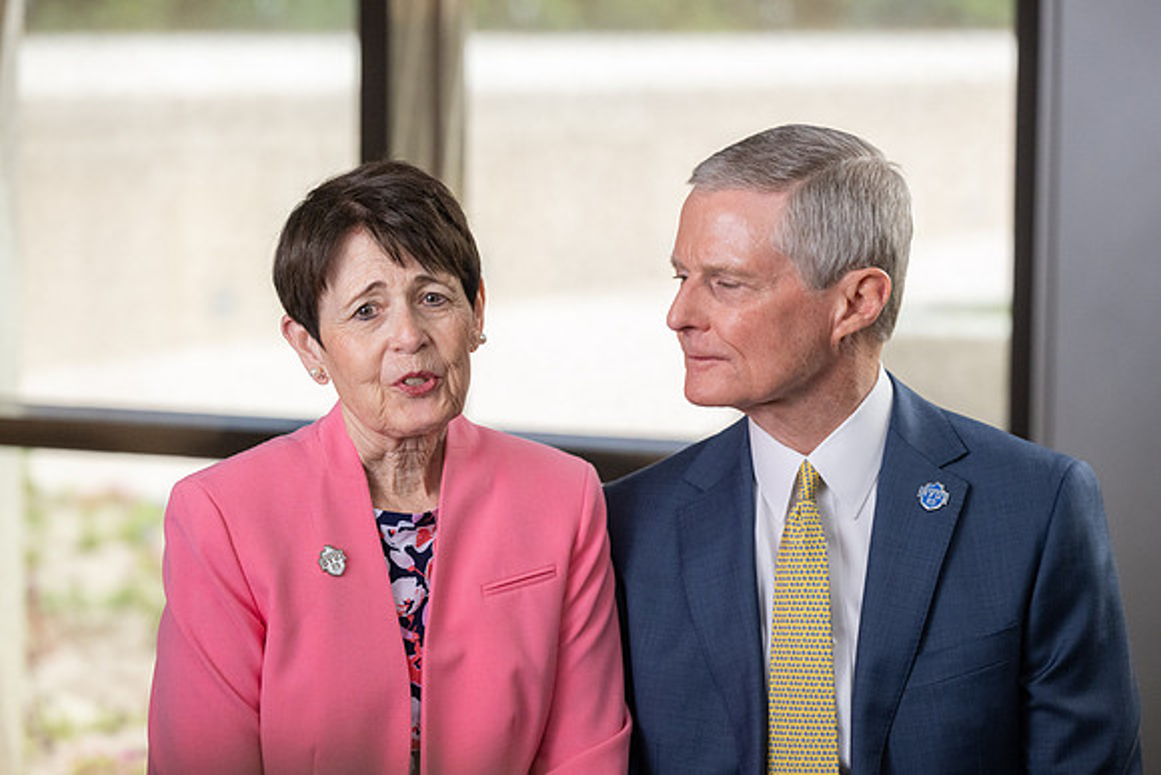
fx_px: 3709
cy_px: 388
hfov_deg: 17.8
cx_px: 580
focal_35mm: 115
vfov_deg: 11.9
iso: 2000
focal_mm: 115
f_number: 4
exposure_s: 1/400
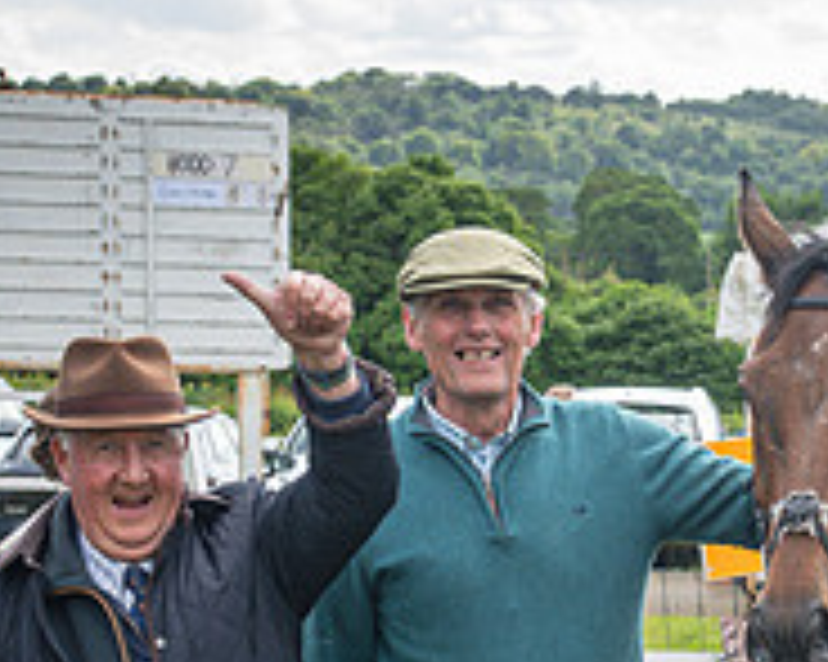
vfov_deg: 9.9
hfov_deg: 12.4
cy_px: 901
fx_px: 3723
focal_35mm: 152
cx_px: 957
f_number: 5
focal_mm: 44
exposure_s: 1/200
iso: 200
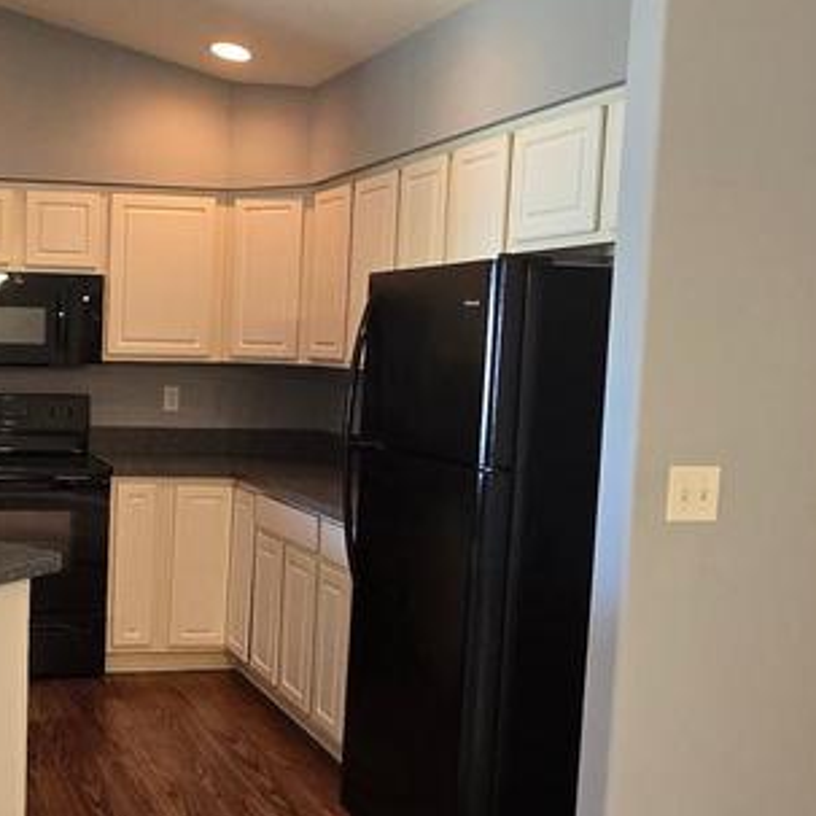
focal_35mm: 41
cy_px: 482
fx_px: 1093
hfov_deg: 37.5
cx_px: 40
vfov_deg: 40.8
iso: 400
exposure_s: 1/60
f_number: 2.2
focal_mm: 2.2
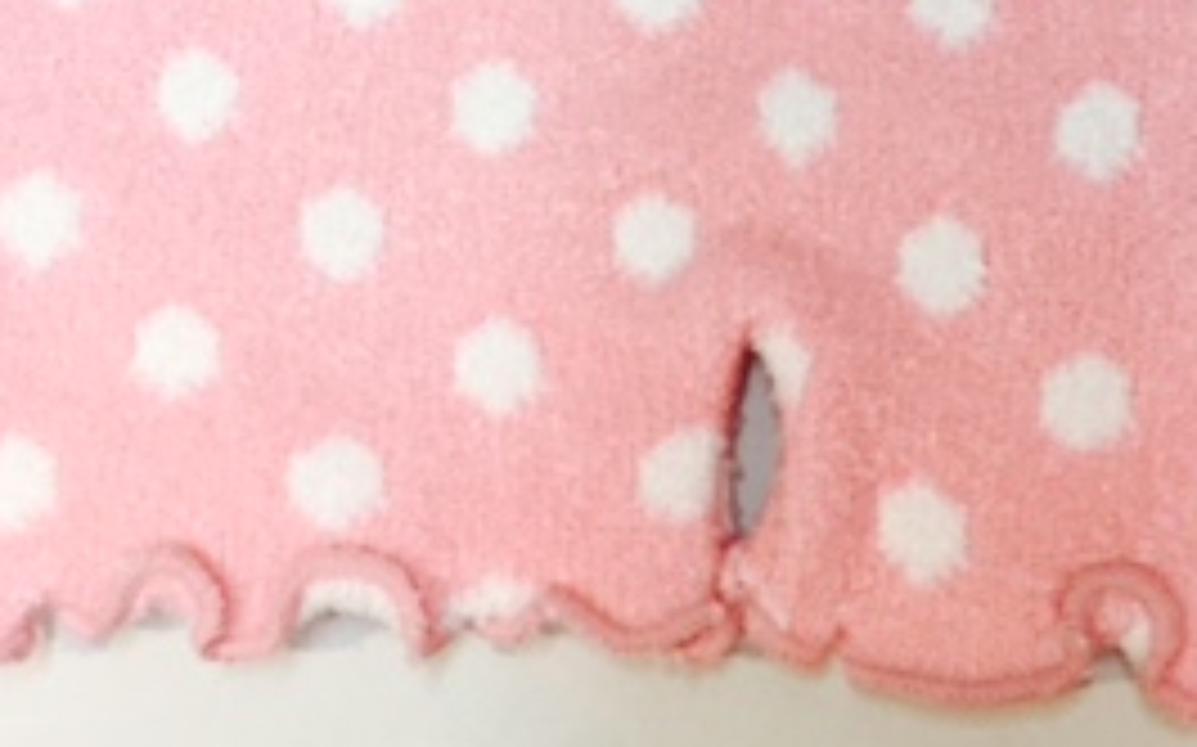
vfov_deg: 17.1
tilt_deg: -76.2
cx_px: 742
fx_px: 2413
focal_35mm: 74
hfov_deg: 27.8
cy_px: -63
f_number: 2.2
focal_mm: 4.15
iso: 64
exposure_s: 1/33
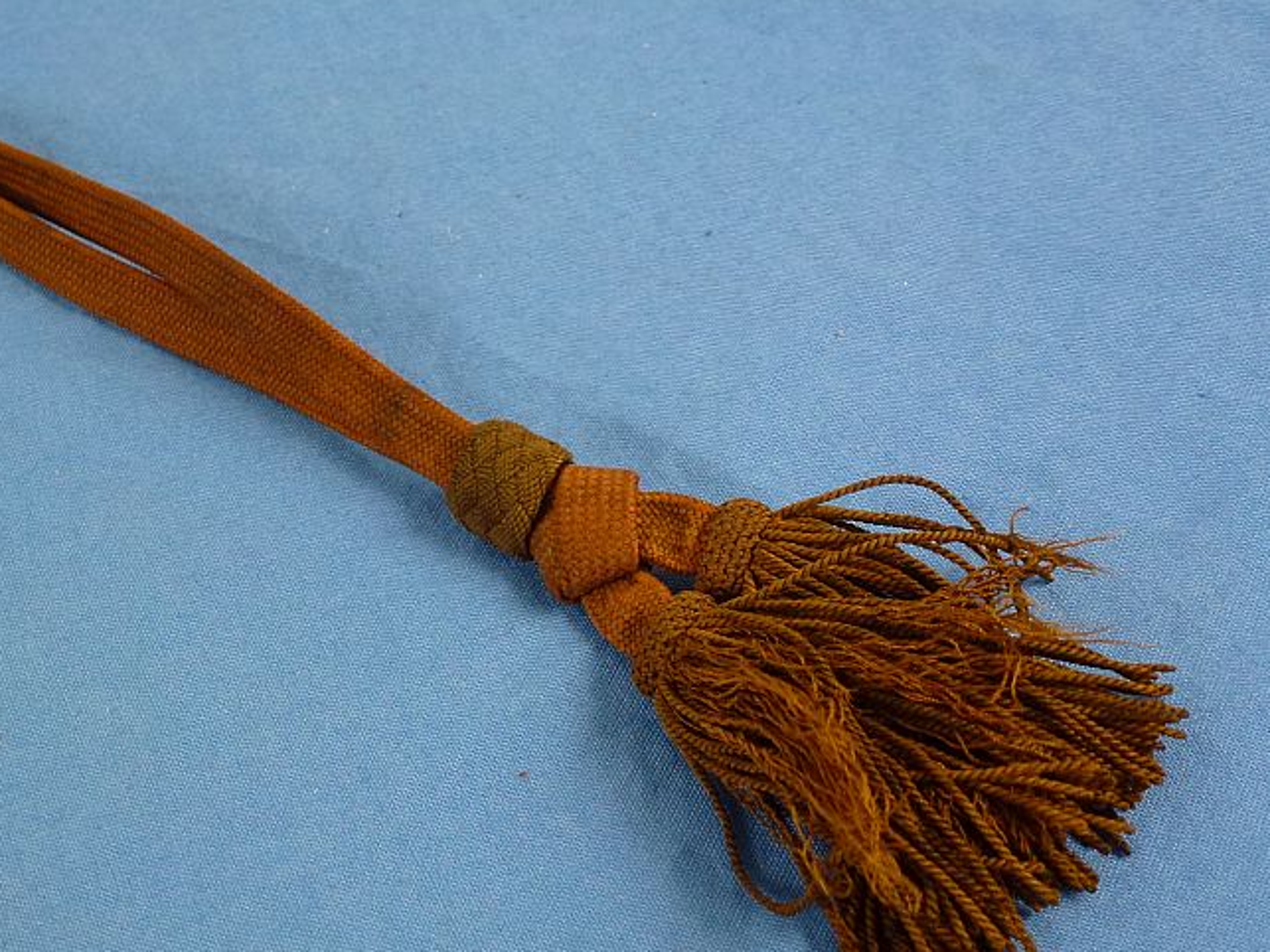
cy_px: 573
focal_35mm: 61
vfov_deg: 24.0
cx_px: 498
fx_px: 2238
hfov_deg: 31.6
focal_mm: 8.7
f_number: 4.1
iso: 250
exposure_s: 1/80
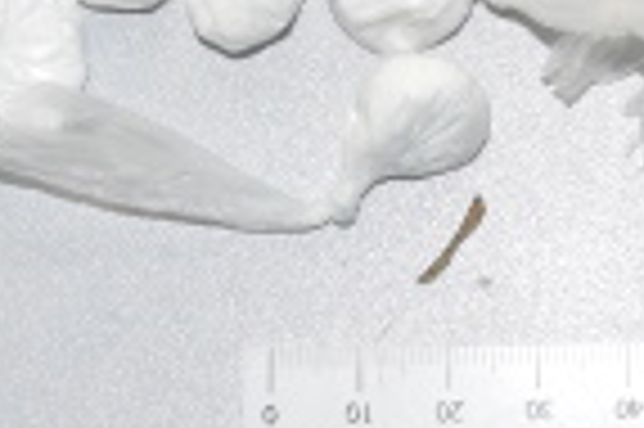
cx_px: 725
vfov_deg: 6.3
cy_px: -437
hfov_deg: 9.6
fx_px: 3799
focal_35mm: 213
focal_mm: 27
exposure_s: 1/200
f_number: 7.1
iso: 2500
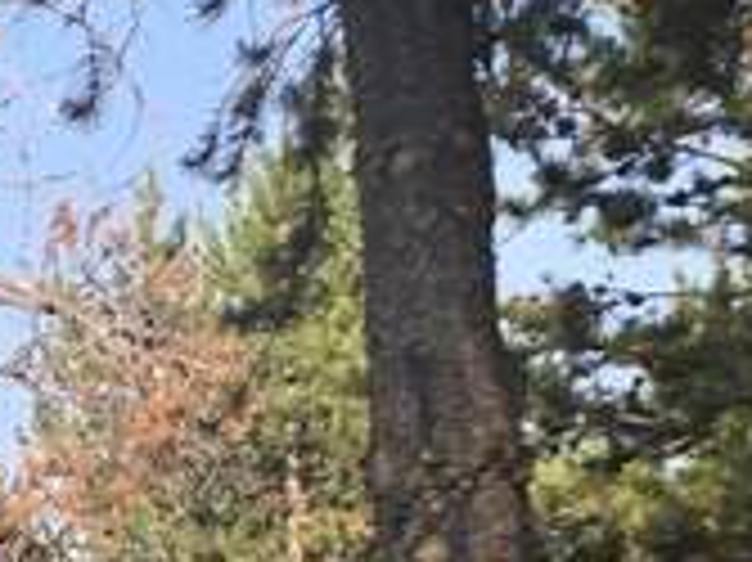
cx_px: -1653
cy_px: 1466
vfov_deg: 7.7
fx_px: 3821
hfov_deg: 8.8
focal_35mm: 176
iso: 25
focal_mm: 5.4
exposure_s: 1/507
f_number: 1.8
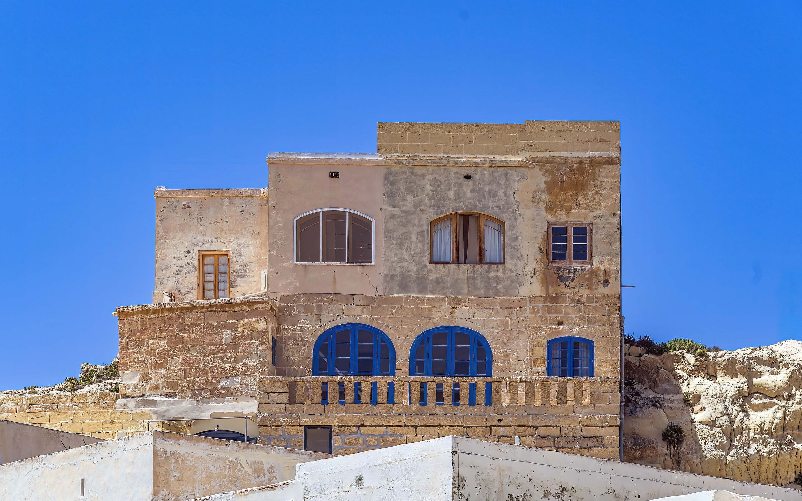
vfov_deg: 14.4
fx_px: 1989
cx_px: 401
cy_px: 259
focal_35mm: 91
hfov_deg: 22.8
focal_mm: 89
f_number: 8
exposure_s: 1/400
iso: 125
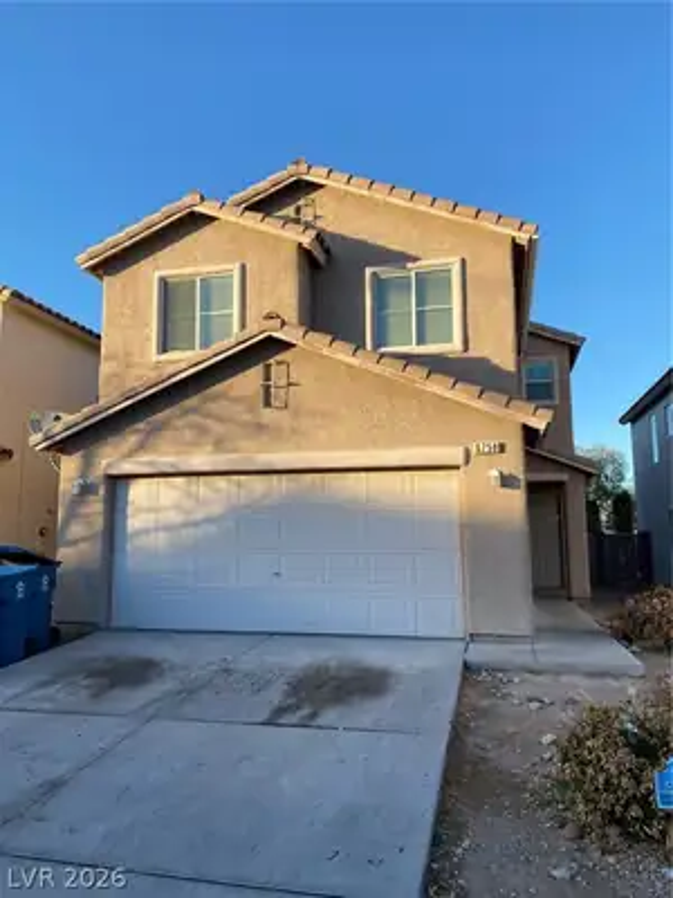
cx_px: 336
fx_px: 674
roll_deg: +1.0
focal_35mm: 26
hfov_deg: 53.1
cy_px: 449
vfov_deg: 67.3
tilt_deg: +9.5
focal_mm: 4.25
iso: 32
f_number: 1.8
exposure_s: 1/871
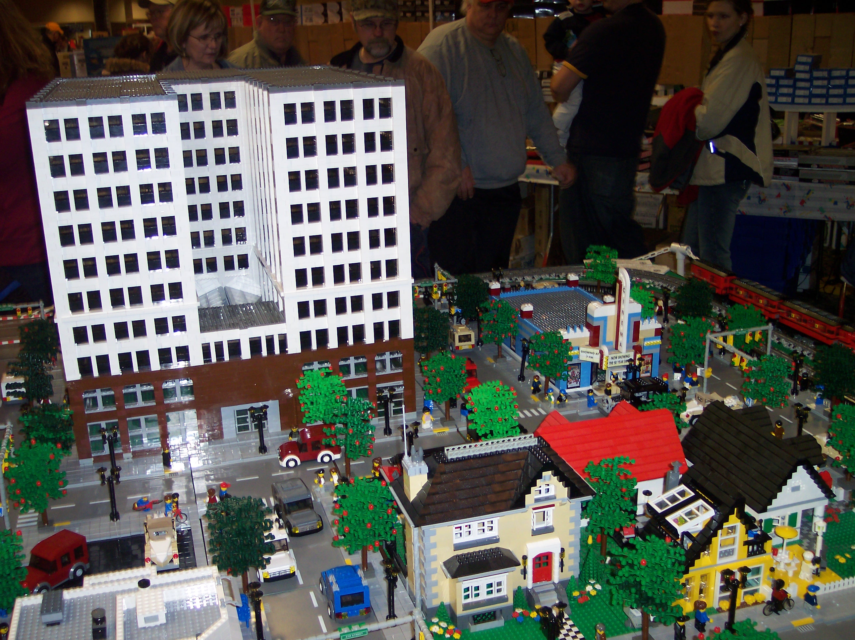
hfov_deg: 49.0
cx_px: 428
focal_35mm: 38
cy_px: 320
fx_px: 938
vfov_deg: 37.7
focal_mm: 8
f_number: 2.8
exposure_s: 1/30
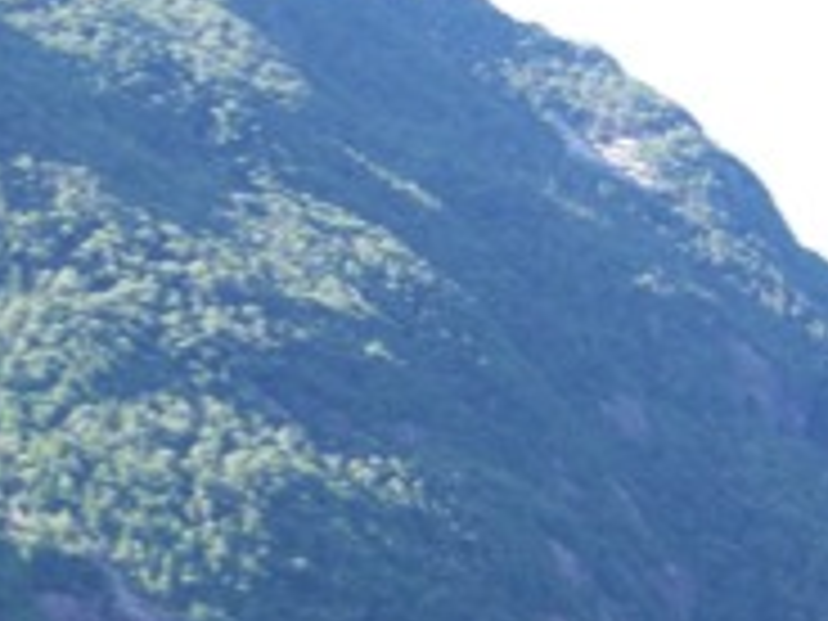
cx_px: -40
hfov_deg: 8.9
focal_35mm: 220
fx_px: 5262
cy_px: 432
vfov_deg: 6.8
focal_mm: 14.6
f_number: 3.2
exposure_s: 1/160
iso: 65
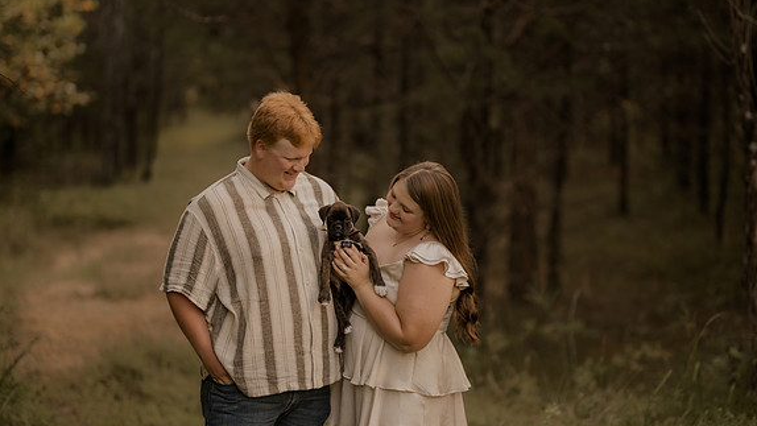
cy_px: 228
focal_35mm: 90
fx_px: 1807
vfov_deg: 13.4
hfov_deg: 23.7
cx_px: 380
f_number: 1.4
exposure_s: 1/320
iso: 125
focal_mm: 85
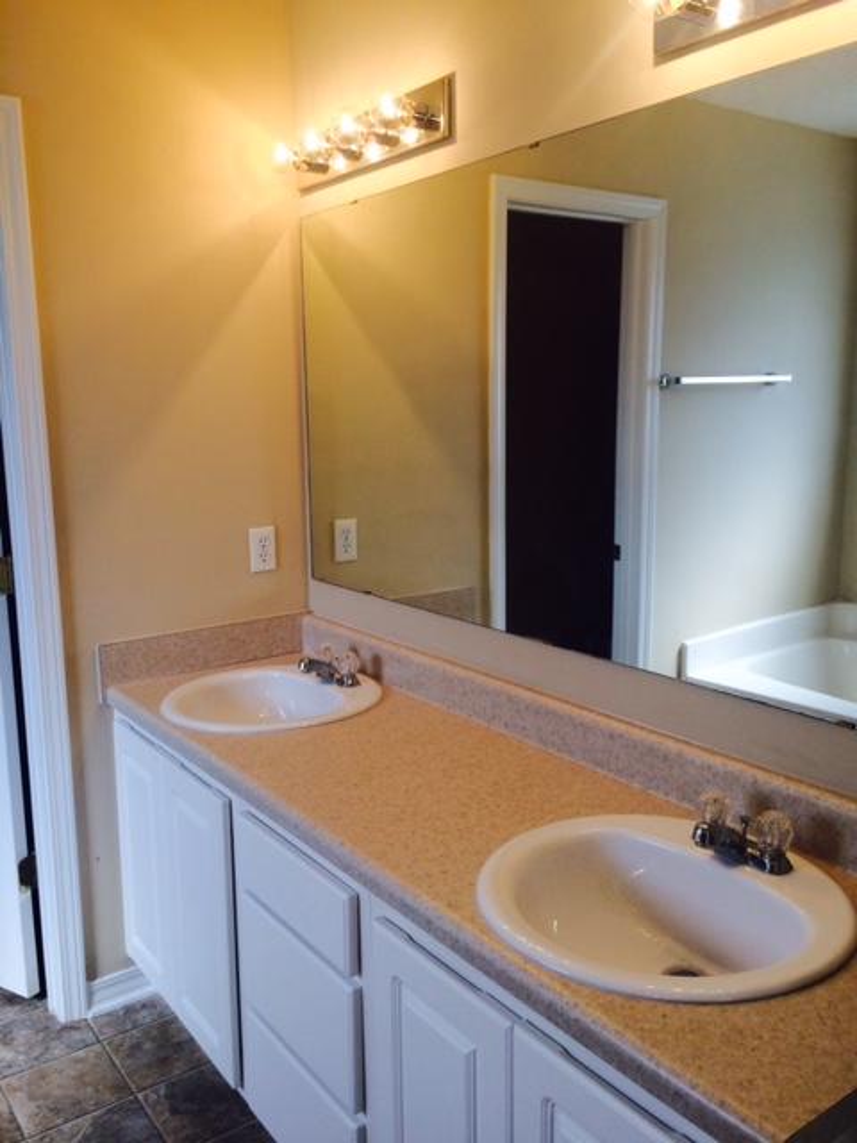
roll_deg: +1.4
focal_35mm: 29
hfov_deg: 48.2
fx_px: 957
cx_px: 428
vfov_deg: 61.7
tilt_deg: -12.5
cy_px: 572
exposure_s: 1/120
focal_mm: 4.15
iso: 40
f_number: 2.2
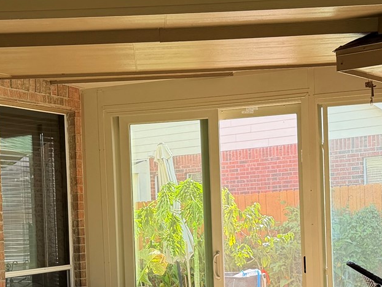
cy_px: 237
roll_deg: +2.4
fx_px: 872
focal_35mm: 79
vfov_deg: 18.5
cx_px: 155
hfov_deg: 24.7
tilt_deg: -1.3
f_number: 1.78
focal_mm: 6.76
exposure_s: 1/305
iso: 80
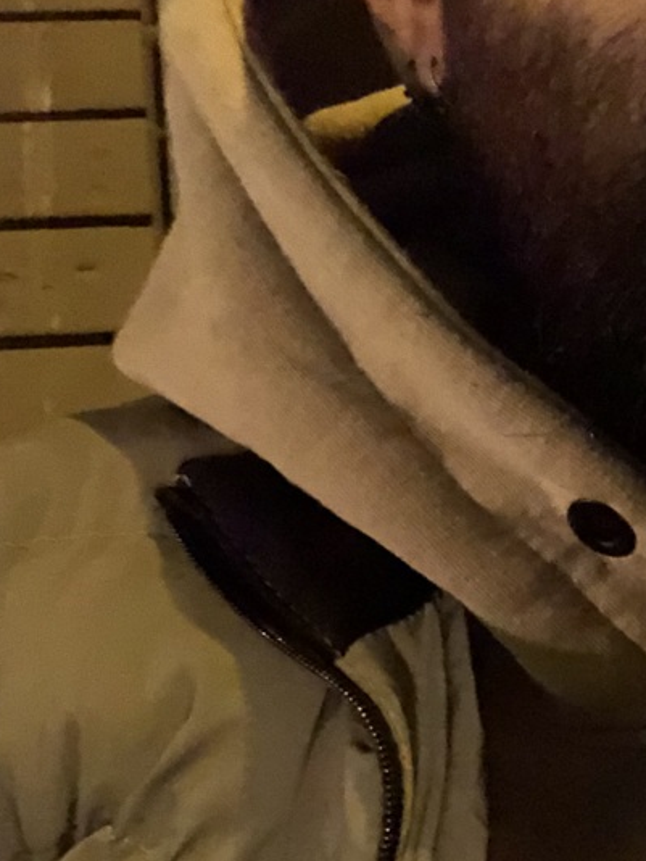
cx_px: 493
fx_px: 1367
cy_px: 698
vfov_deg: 33.8
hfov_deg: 26.2
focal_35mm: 55
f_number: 2.2
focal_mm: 2.87
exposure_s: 1/17
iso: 2000
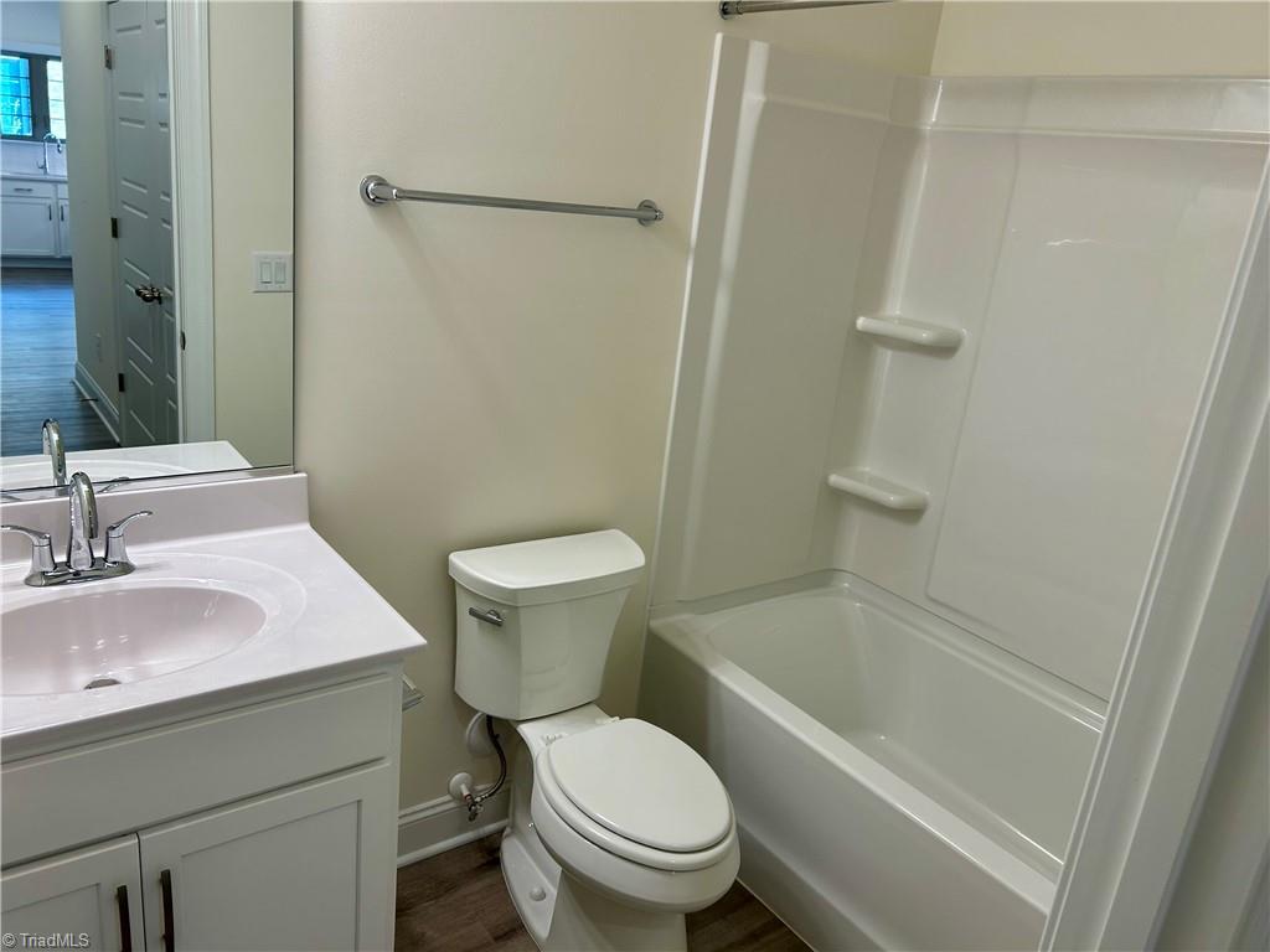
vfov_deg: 53.1
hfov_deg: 67.3
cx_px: 635
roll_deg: -4.5
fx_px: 954
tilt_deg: -15.5
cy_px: 476
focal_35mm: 26
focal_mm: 5.7
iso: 64
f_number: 1.5
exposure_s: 1/120
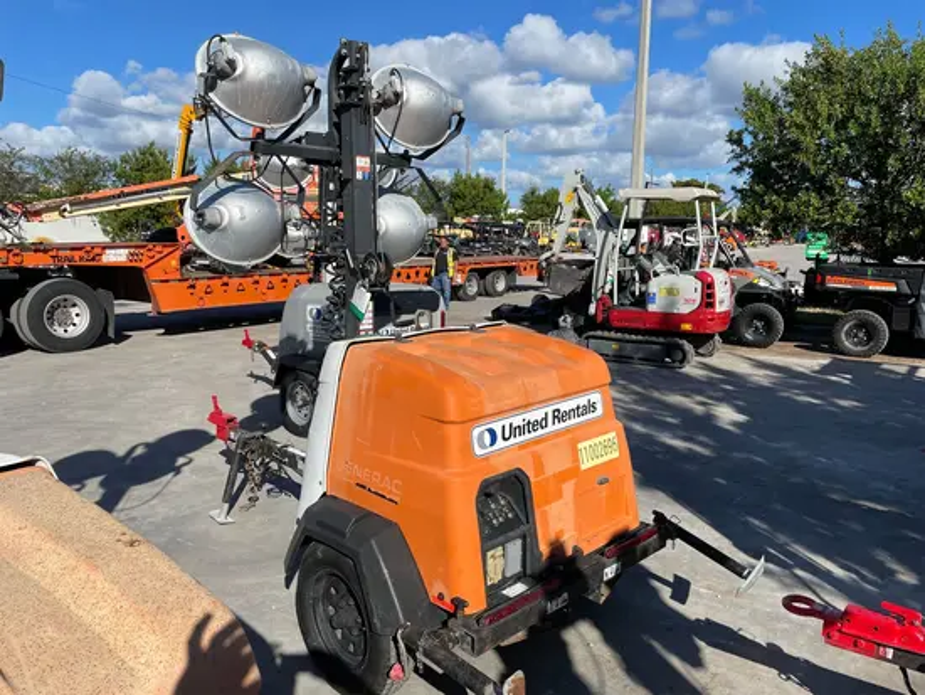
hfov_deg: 67.3
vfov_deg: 53.1
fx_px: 695
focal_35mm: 26
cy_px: 348
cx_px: 462
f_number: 1.6
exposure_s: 1/4651
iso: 32
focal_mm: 4.2
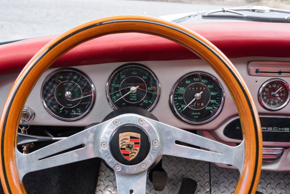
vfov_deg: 34.2
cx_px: 132
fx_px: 314
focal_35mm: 39
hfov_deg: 49.5
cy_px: 95
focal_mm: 35
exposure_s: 1/60
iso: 800
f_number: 9
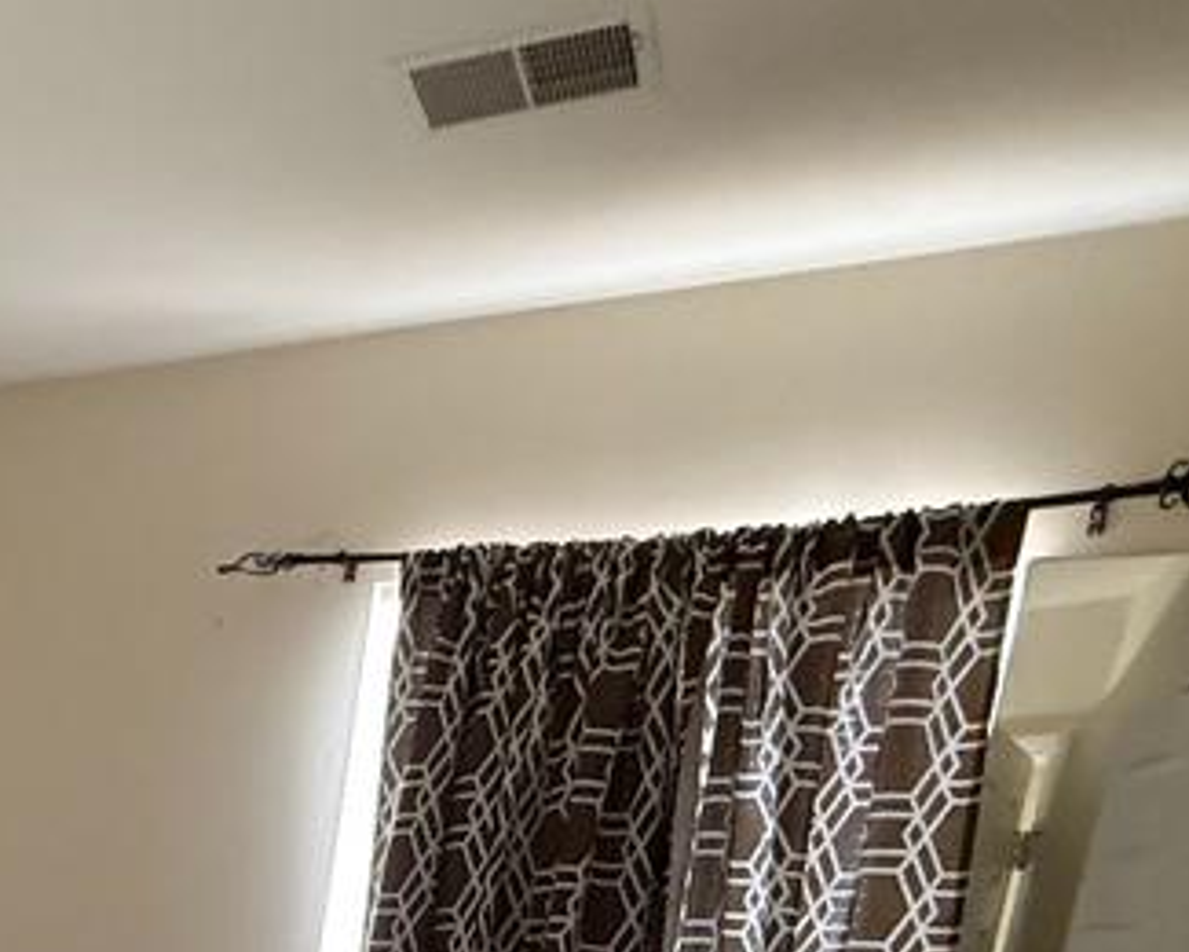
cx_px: -157
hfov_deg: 35.7
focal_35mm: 43
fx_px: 1513
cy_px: 1285
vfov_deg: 27.9
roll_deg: -4.2
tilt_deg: -10.0
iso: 640
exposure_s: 1/60
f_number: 2.2
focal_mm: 2.22
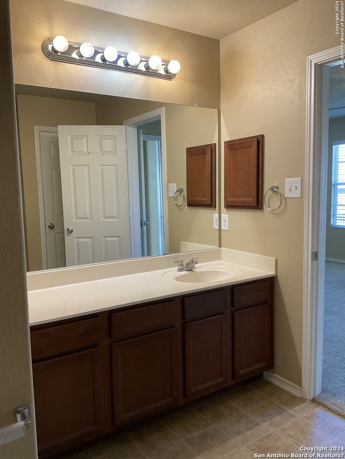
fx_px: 385
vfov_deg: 61.7
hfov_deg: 48.2
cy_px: 230
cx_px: 172
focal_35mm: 29
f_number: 1.8
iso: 64
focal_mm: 3
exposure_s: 1/60
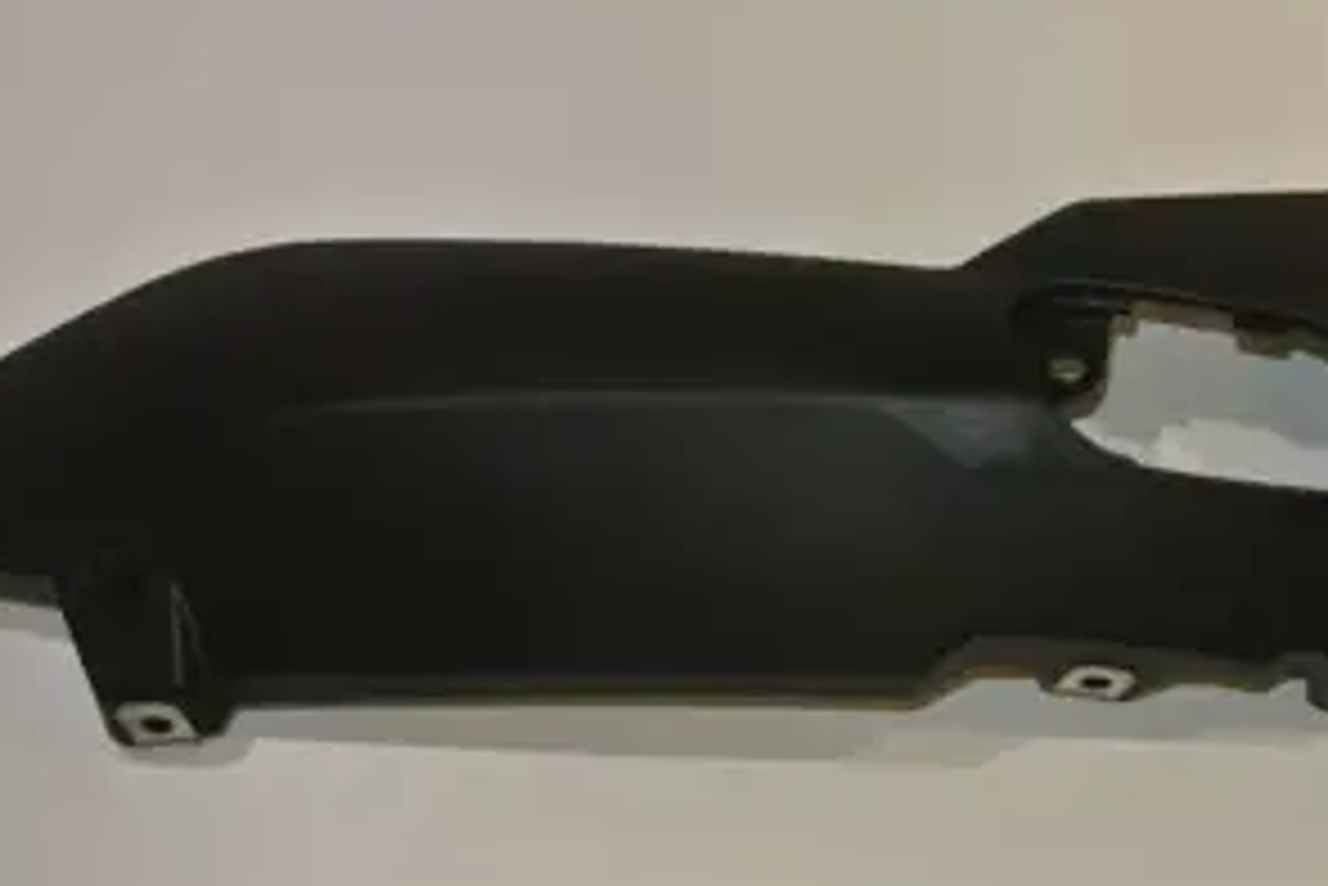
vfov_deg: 21.9
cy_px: 468
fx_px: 2288
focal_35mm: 62
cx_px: 914
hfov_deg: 32.0
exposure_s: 1/60
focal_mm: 12.7
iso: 200
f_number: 3.8
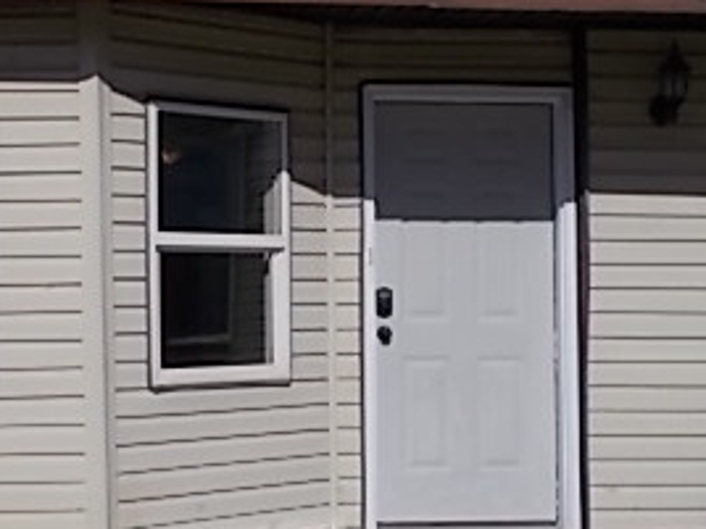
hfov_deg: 30.6
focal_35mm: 62
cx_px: 161
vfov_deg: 23.6
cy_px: 239
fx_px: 1265
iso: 80
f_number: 8
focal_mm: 4.6
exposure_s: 1/640
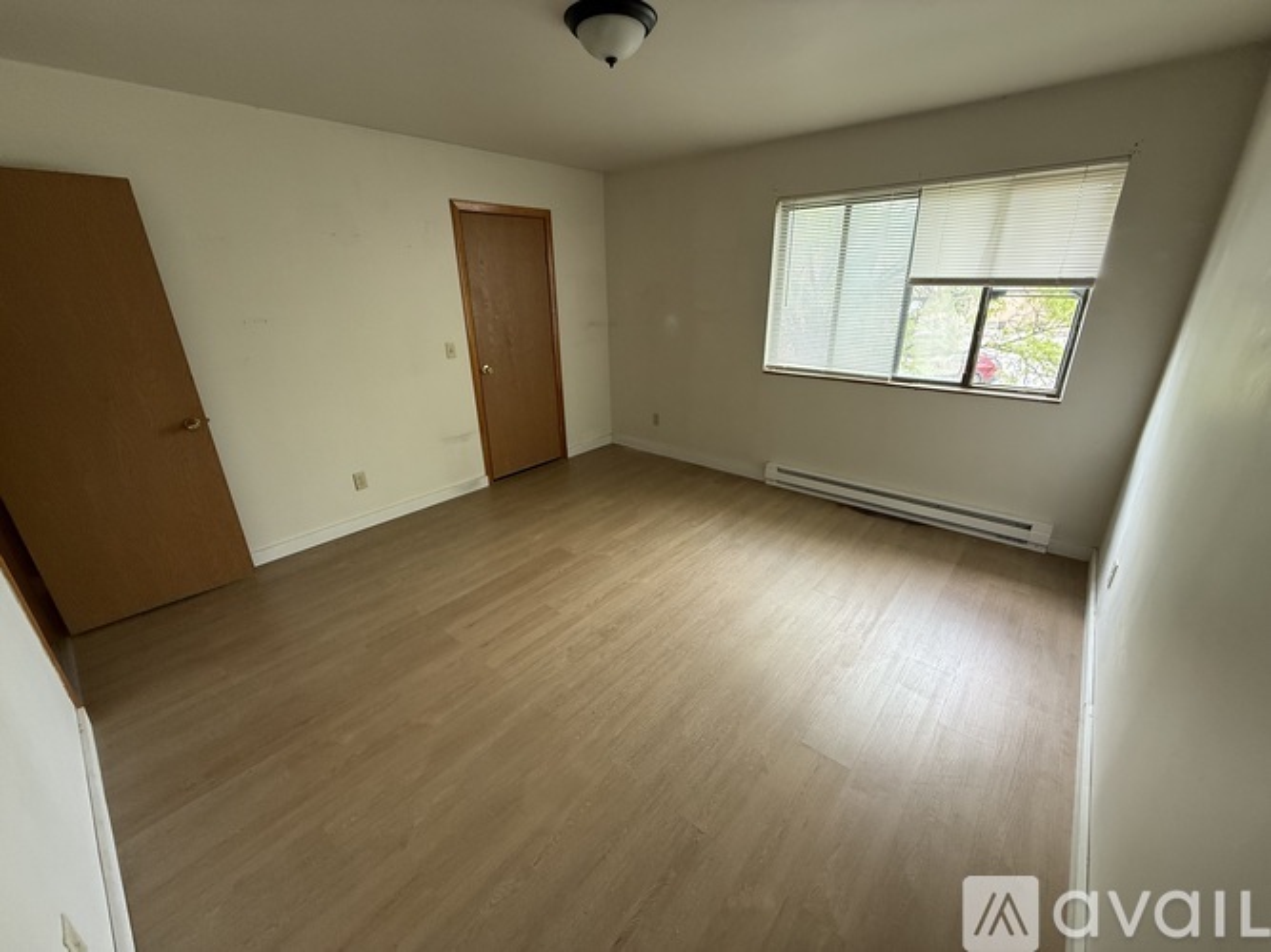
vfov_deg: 85.7
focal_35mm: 14
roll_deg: +0.3
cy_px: 476
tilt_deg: -22.5
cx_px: 636
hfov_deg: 102.1
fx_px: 514
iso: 200
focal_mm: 2.22
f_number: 2.2
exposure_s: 1/99
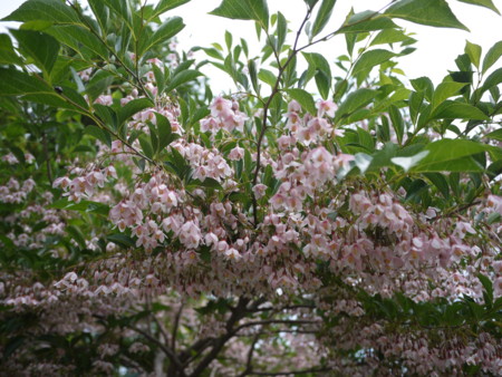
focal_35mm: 28
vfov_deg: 49.8
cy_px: 188
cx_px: 251
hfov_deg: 63.4
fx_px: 406
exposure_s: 1/1300
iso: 100
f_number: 2.8
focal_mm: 14
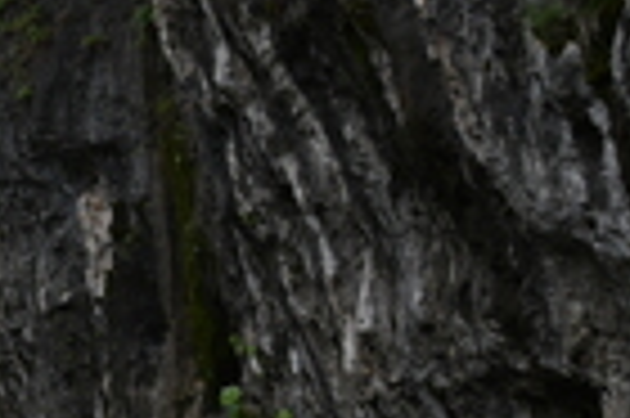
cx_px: -292
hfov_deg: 18.9
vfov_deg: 14.2
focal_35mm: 96
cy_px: 110
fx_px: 1678
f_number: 3.5
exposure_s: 1/1600
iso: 250
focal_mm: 16
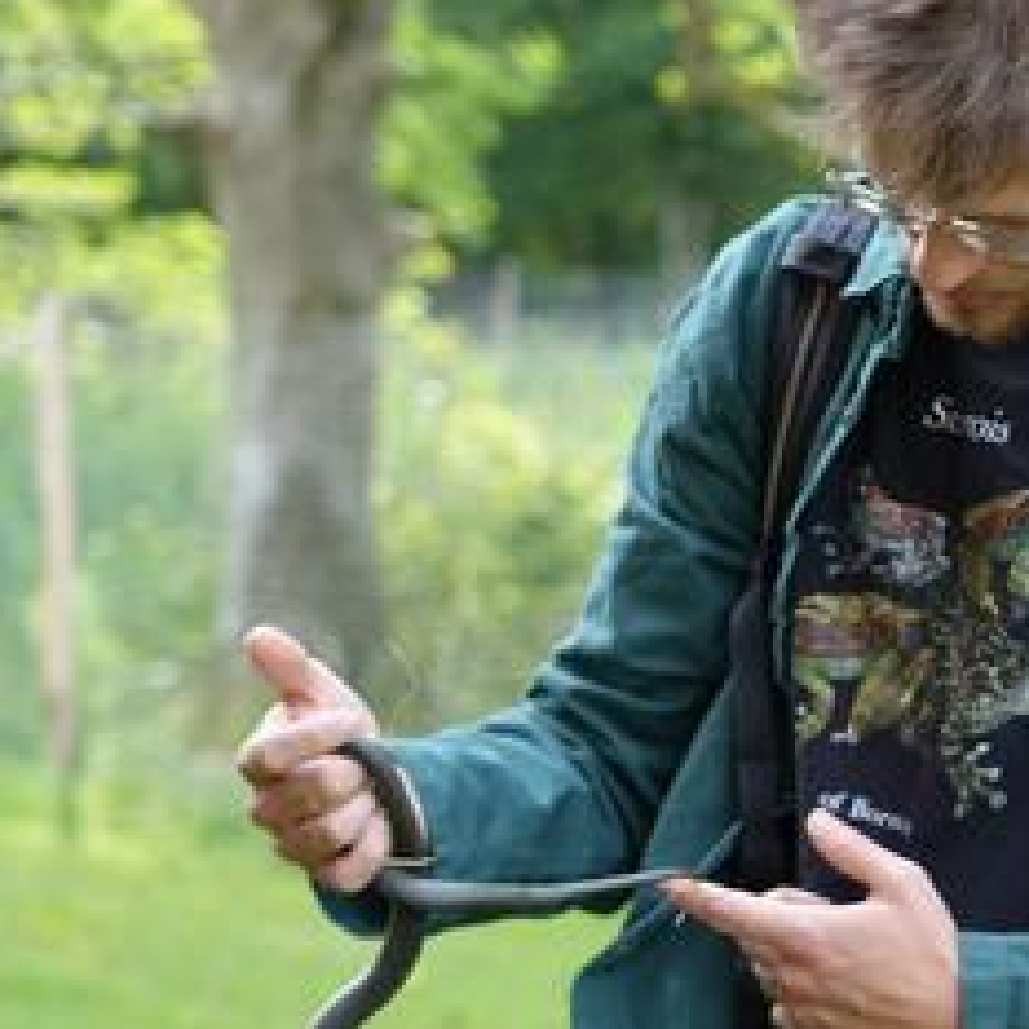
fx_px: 4439
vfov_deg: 13.2
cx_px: 1159
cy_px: 587
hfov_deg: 13.0
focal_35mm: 132
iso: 200
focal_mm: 56
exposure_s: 1/160
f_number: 4
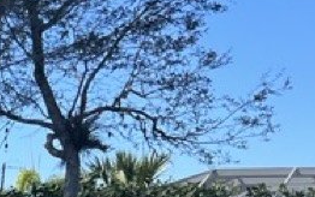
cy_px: 460
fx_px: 1263
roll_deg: -2.1
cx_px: -499
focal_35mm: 147
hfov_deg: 11.2
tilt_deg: -8.5
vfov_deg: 8.3
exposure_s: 1/2268
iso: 50
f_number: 1.6
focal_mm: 5.1
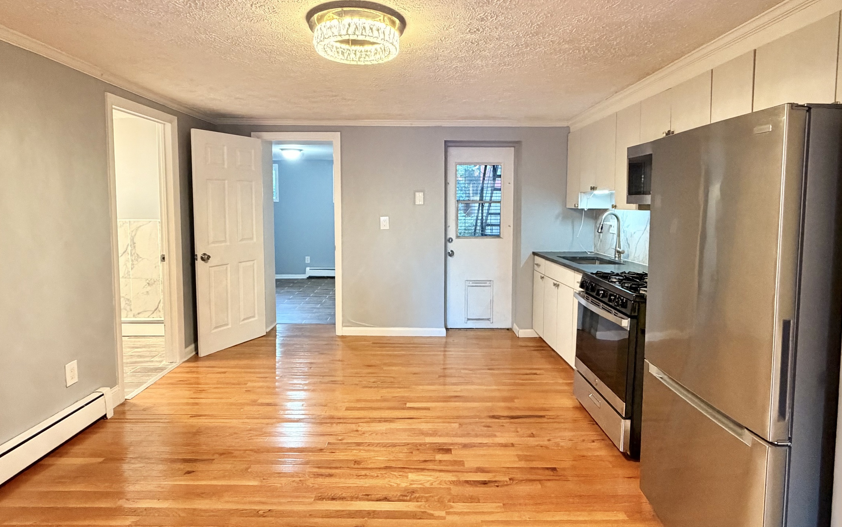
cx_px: 429
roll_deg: +0.4
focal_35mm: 20
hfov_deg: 85.0
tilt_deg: -4.4
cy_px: 231
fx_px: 459
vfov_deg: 59.5
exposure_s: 1/60
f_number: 2.2
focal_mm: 2.22
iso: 500
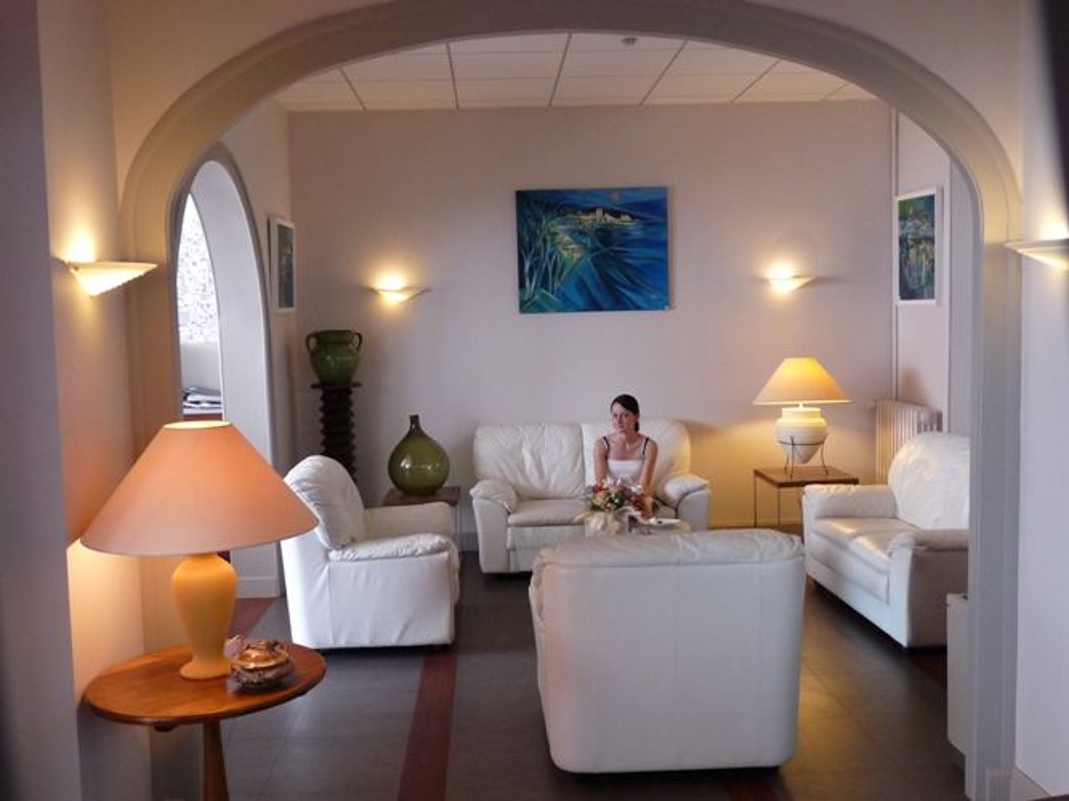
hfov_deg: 55.4
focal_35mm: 33
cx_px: 534
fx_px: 1019
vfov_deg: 42.9
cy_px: 400
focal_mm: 4.9
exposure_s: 1/30
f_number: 2.8
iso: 250
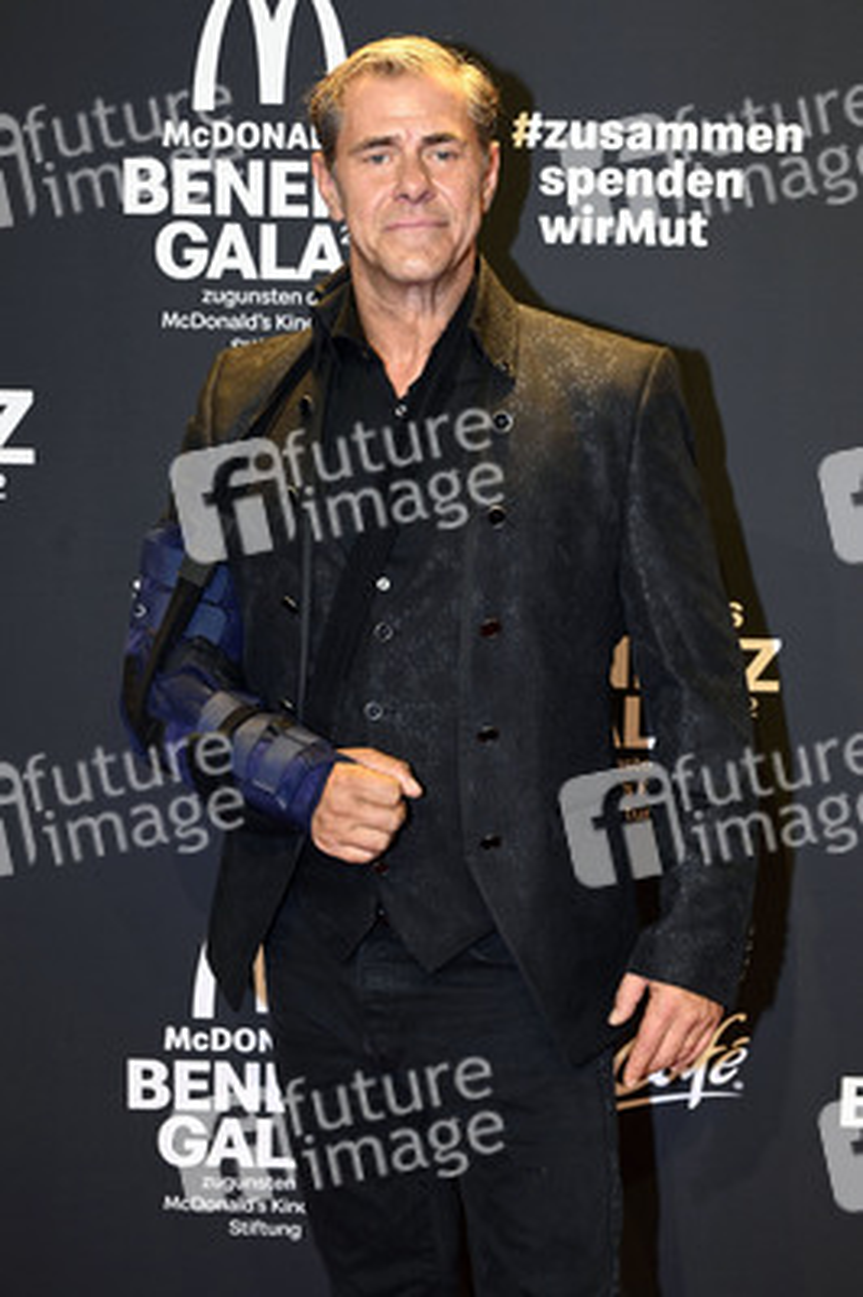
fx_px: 1765
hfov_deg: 27.5
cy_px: 648
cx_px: 432
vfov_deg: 40.4
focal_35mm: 49
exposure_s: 1/60
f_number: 6.3
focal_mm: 49
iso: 500
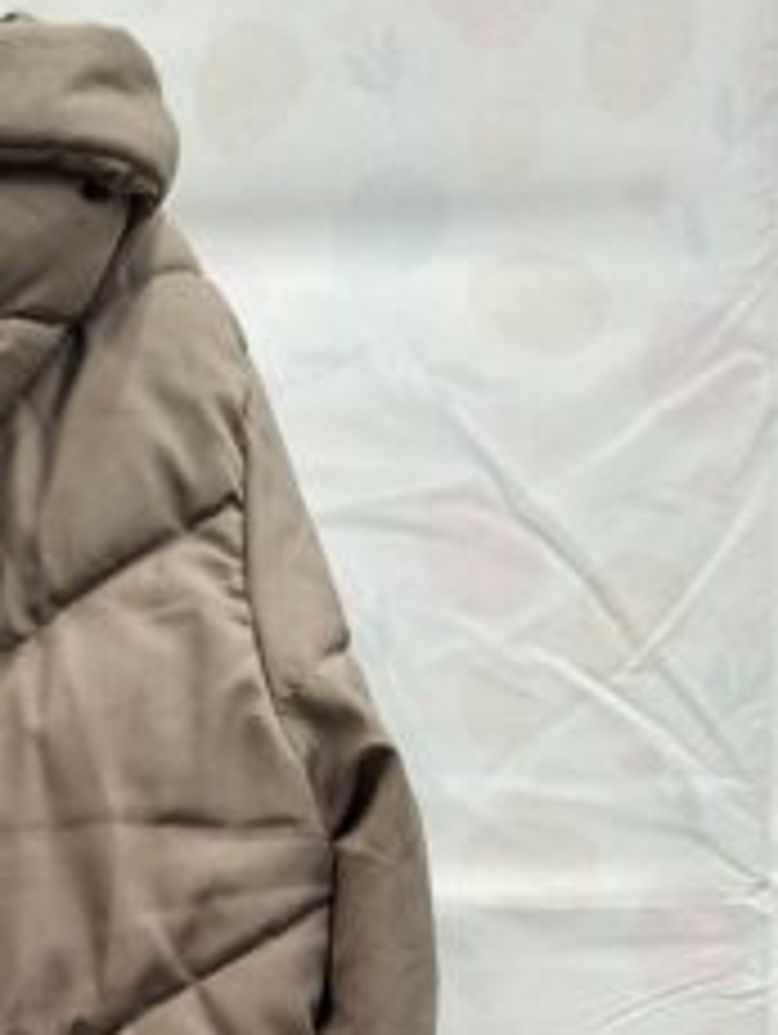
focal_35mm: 80
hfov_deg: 16.5
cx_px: -450
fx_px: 2393
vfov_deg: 21.5
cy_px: 1418
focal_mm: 5.54
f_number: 1.8
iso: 400
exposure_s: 1/33
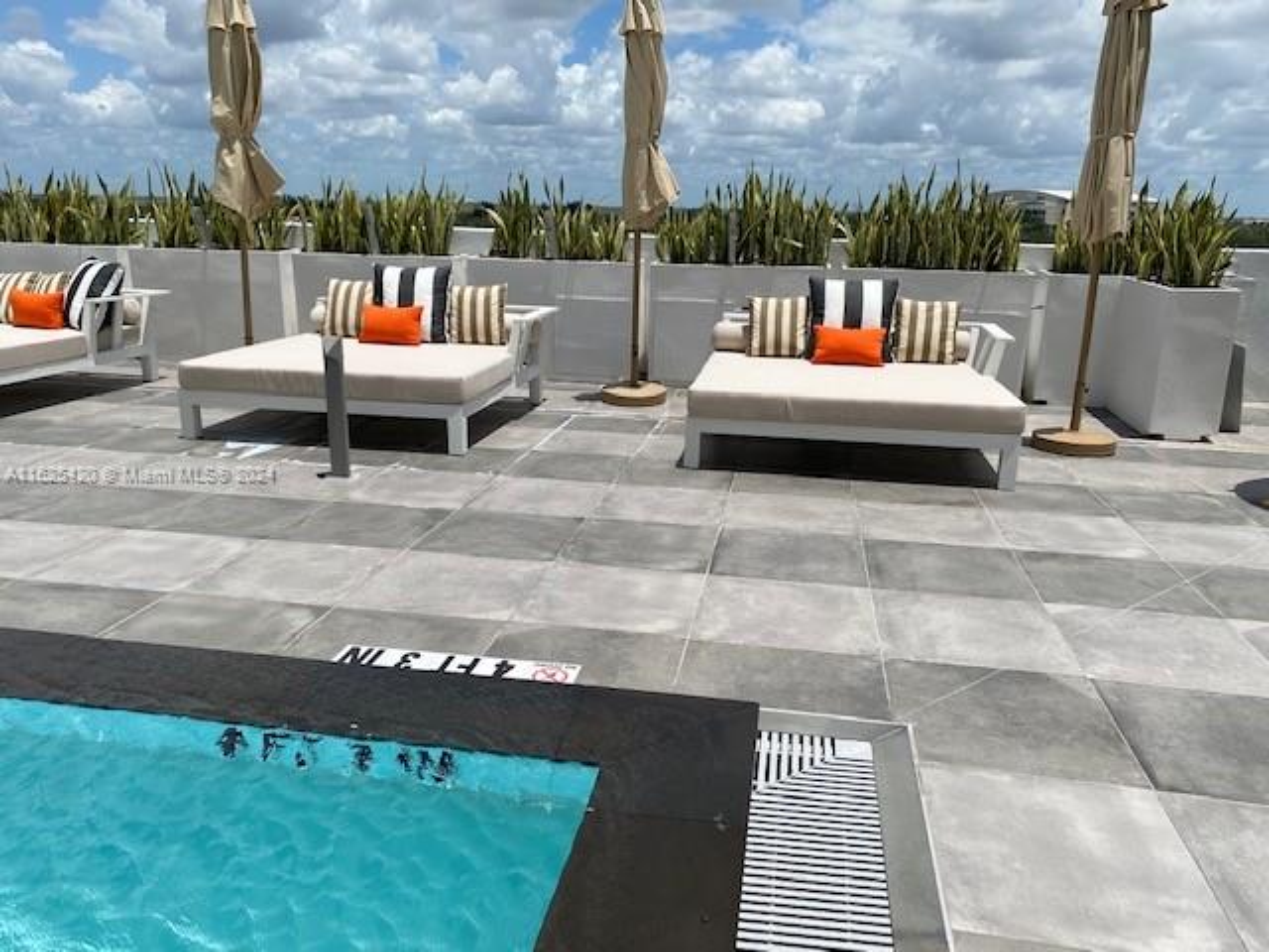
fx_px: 953
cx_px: 634
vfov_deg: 53.1
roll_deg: -1.8
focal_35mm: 26
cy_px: 476
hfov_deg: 67.3
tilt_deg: -15.0
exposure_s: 1/5747
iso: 32
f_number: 1.8
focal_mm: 4.25
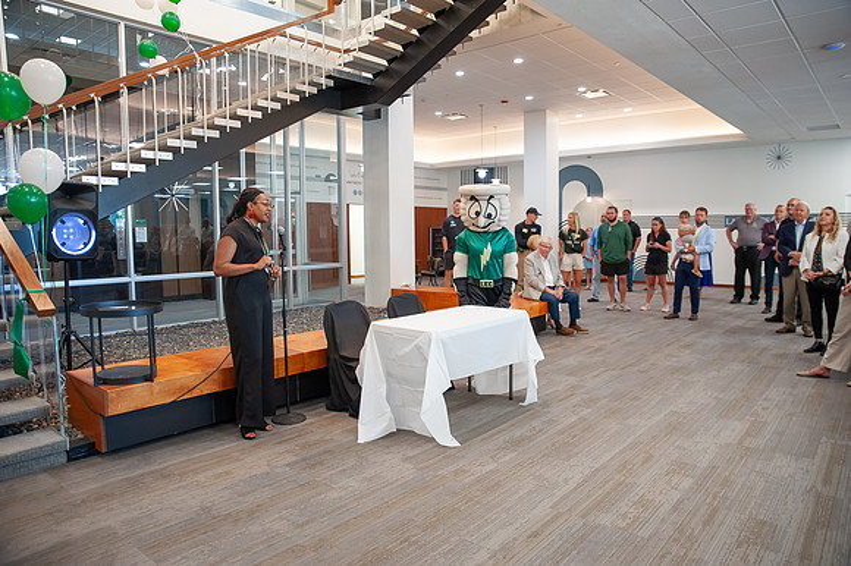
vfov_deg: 53.1
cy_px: 283
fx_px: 567
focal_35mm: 24
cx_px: 426
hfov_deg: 73.8
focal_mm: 24
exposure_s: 1/160
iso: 1250
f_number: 3.2
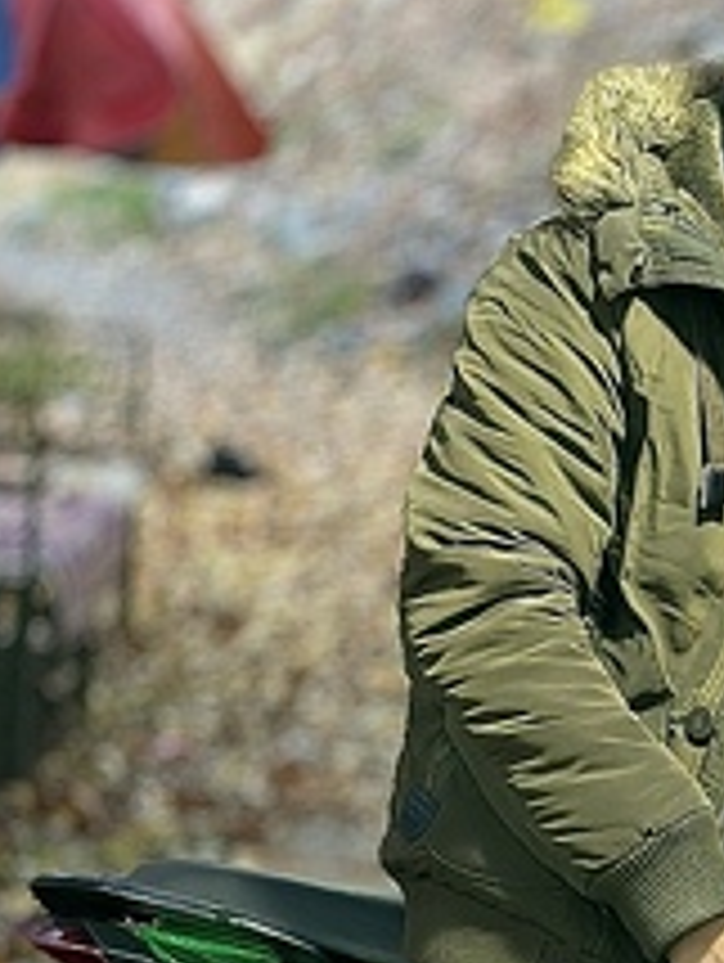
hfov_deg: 9.3
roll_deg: -0.3
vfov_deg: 12.5
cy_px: 864
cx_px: 1028
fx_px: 4370
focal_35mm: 157
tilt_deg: -7.2
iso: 200
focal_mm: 6.86
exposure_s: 1/50
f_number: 1.78
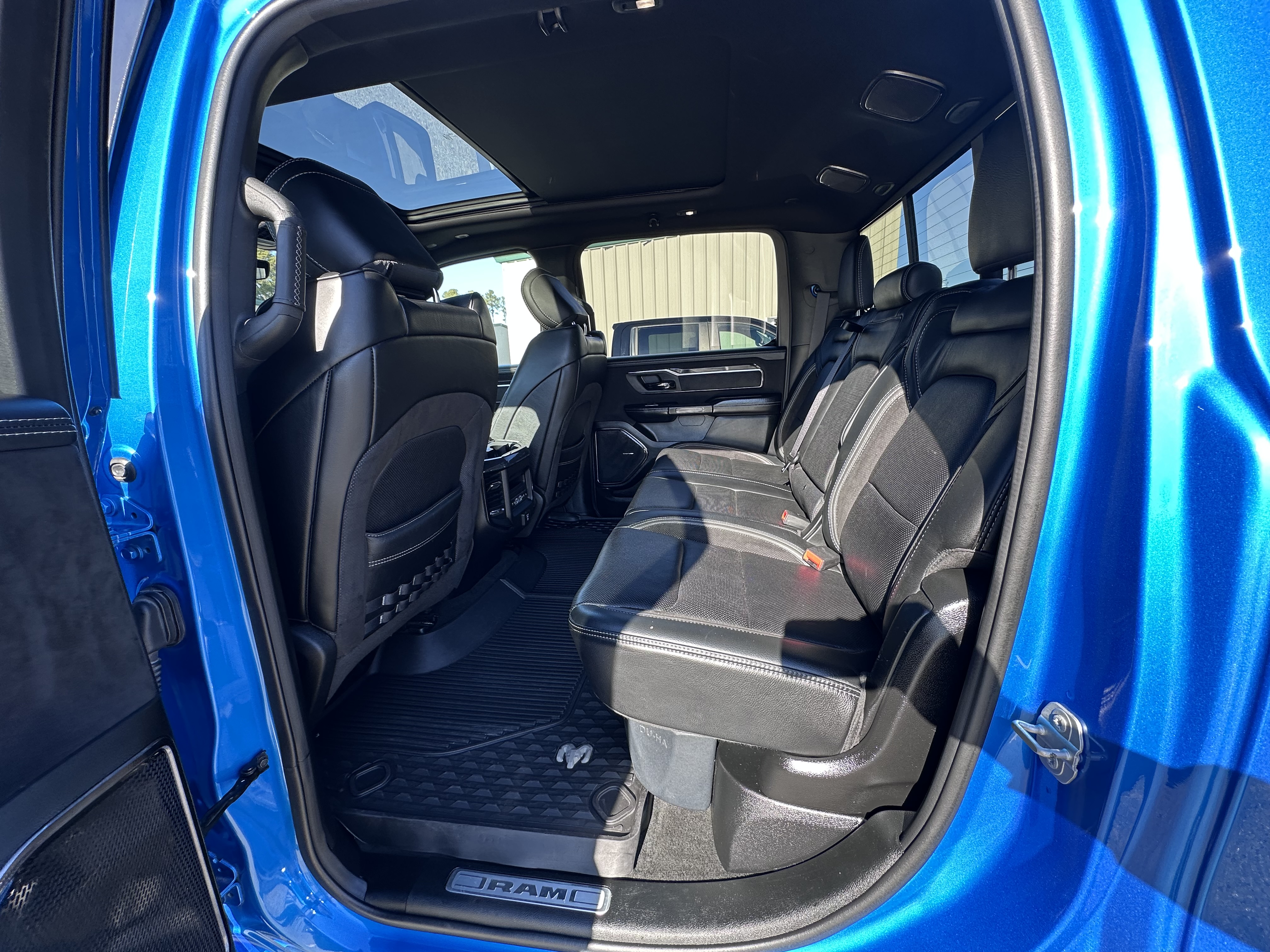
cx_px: 635
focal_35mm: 14
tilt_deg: -13.5
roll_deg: +2.4
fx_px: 514
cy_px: 476
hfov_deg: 102.1
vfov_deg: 85.7
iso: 40
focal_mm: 2.22
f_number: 2.2
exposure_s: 1/107
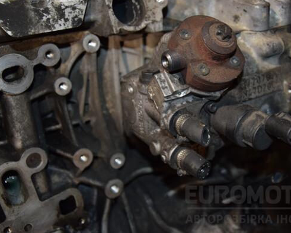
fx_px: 474
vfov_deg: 27.6
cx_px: 174
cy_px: 116
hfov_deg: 34.0
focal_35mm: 55
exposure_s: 1/60
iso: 800
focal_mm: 32
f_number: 5
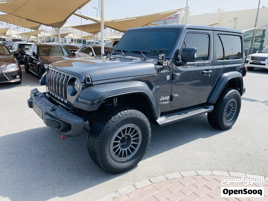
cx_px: 134
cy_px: 100
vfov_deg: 53.1
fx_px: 201
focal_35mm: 26
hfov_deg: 67.3
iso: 25
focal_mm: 4.25
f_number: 1.8
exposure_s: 1/1100
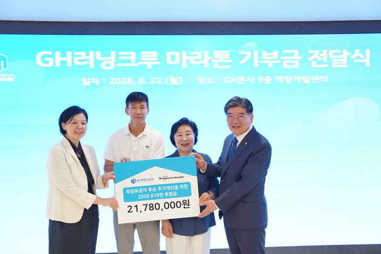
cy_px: 127
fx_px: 392
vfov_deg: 36.0
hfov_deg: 51.9
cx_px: 190
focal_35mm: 37
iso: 250
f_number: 2.8
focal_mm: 37
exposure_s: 1/40
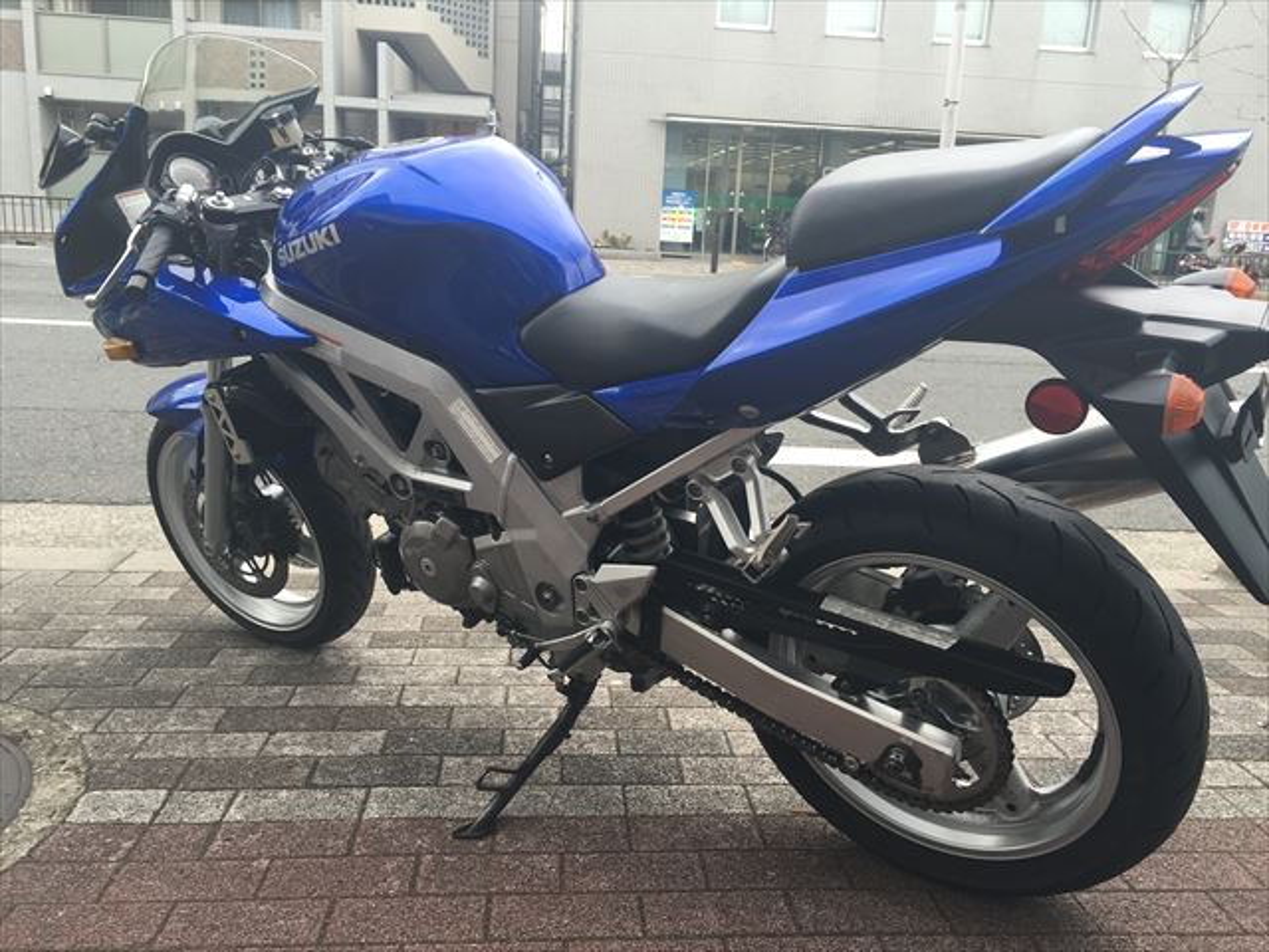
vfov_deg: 48.2
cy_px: 476
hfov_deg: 61.7
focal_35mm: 29
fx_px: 1063
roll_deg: -3.4
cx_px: 634
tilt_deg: -11.6
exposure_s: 1/122
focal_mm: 4.15
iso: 25
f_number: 2.2
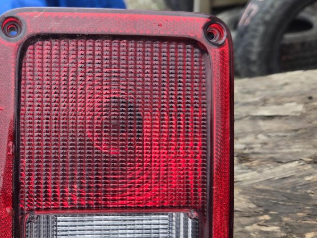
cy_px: 142
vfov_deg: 34.3
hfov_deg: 43.2
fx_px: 385
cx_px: 75
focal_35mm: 42
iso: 25
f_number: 1.8
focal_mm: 5.4
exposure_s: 1/279
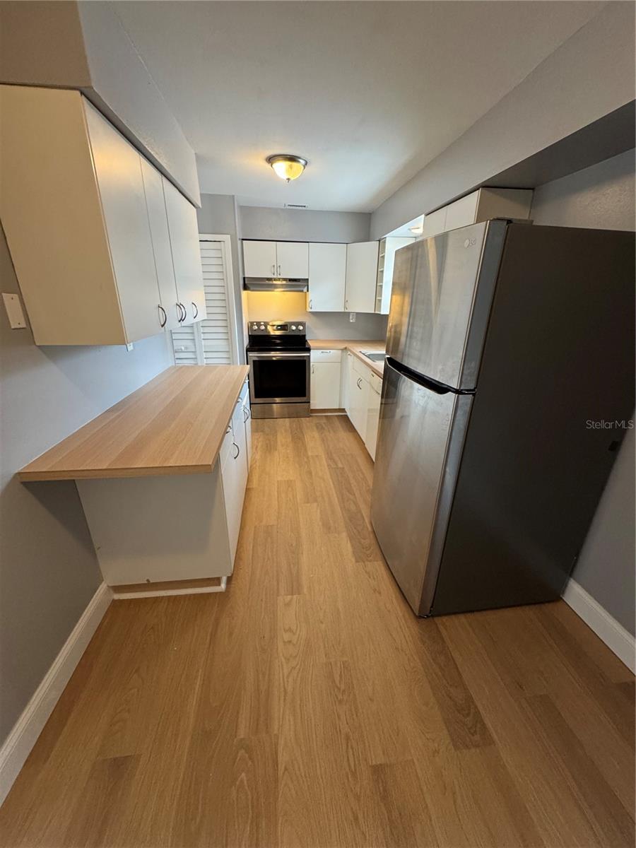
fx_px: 343
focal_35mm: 14
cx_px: 318
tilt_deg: -20.0
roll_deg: -0.4
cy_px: 424
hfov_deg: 85.7
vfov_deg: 102.1
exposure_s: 1/60
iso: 400
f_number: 2.2
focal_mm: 2.22
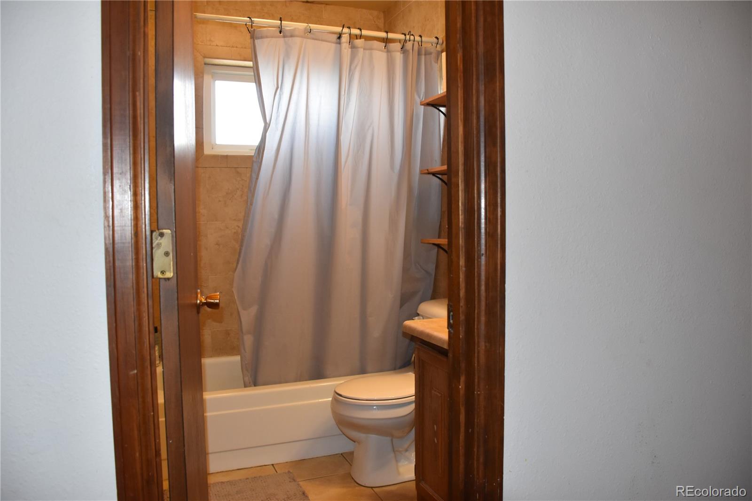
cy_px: 250
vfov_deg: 47.9
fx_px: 564
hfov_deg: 67.4
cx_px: 376
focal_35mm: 27
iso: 800
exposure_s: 1/80
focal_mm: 18
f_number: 4.5
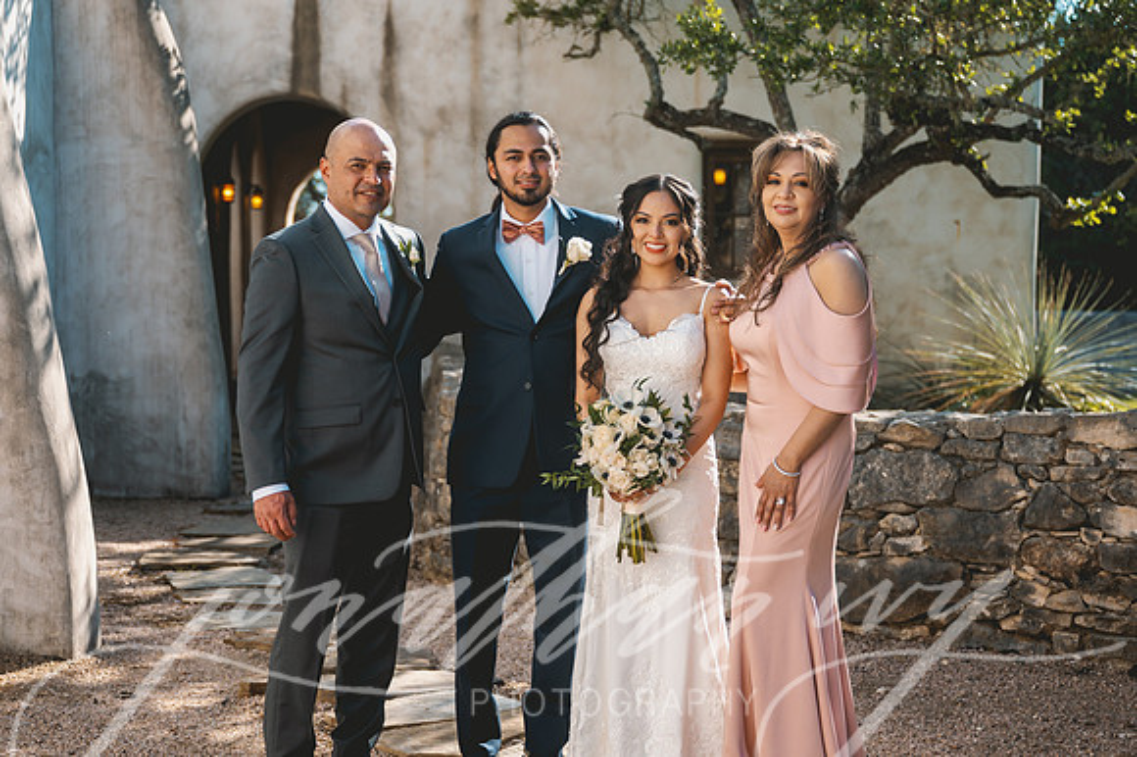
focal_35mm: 63
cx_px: 509
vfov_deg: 21.5
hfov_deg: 31.8
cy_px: 393
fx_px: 1992
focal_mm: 51
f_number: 2.8
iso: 80
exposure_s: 1/800
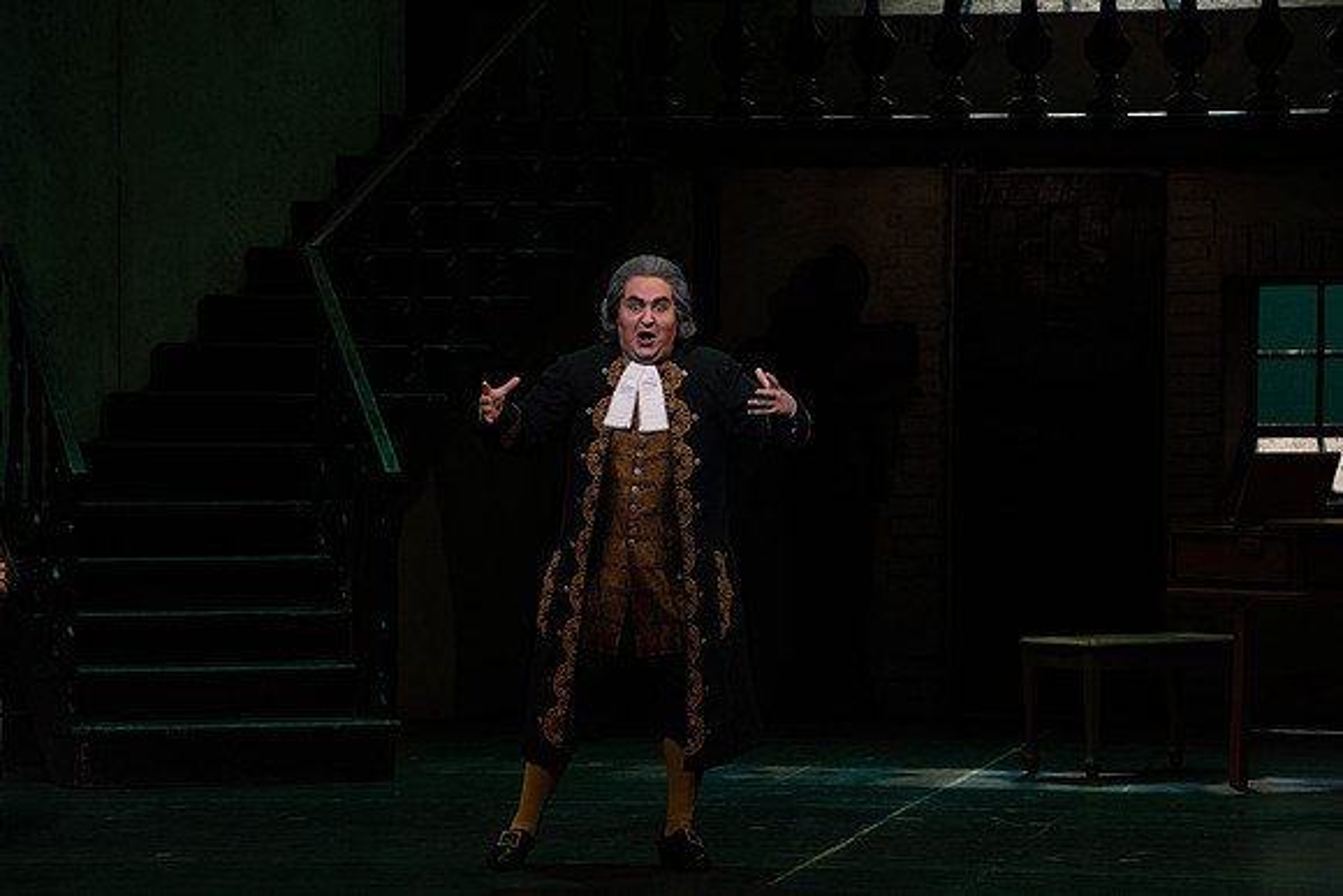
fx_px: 6679
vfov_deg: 7.7
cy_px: 448
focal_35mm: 179
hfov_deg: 11.5
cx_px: 672
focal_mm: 179
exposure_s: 1/250
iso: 3200
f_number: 9
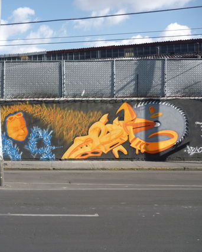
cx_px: 17
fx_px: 344
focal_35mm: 46
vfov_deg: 40.3
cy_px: 138
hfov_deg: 31.1
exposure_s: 1/800
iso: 80
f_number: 2.8
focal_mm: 5.5
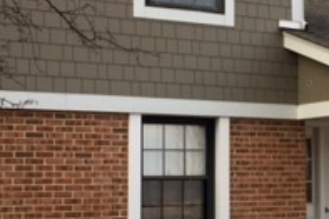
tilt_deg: +4.7
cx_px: 272
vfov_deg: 13.9
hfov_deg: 20.6
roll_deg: +0.0
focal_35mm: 98
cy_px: 114
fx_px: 895
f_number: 2.2
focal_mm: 4.15
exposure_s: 1/488
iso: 32
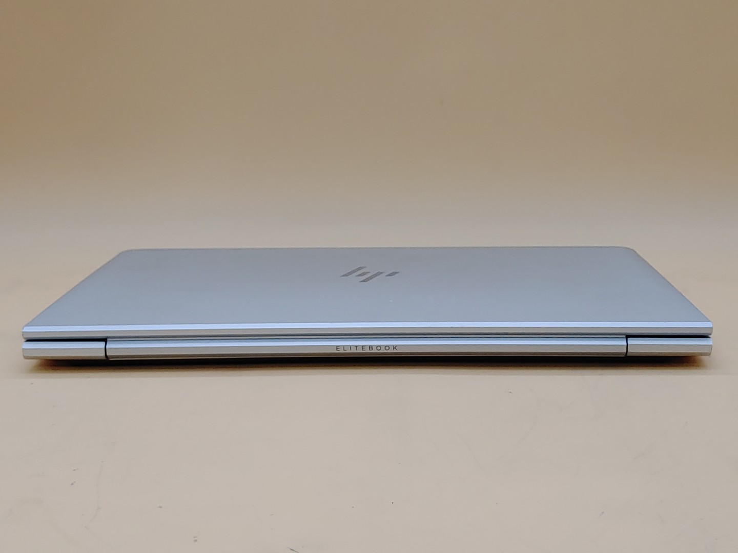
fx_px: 1215
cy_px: 276
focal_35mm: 57
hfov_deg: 33.8
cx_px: 369
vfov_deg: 25.7
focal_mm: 4.36
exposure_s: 1/200
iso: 50
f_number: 1.8
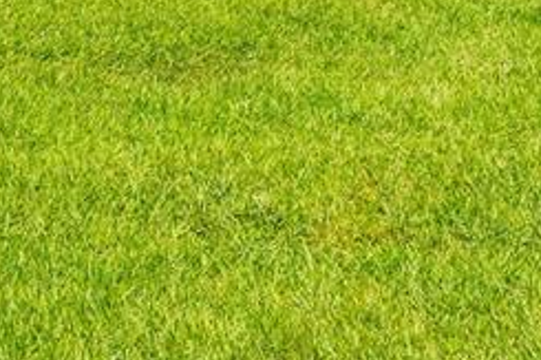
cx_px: -163
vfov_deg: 15.4
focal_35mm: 71
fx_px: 1066
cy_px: -353
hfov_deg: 24.7
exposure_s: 1/500
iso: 160
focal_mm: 17
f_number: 7.1
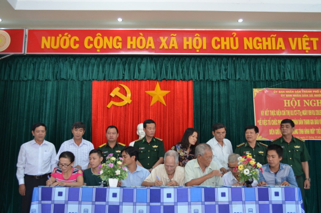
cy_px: 106
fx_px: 374
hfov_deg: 46.5
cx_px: 160
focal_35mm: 42
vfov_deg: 31.7
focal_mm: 28
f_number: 4.5
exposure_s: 1/30
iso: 800
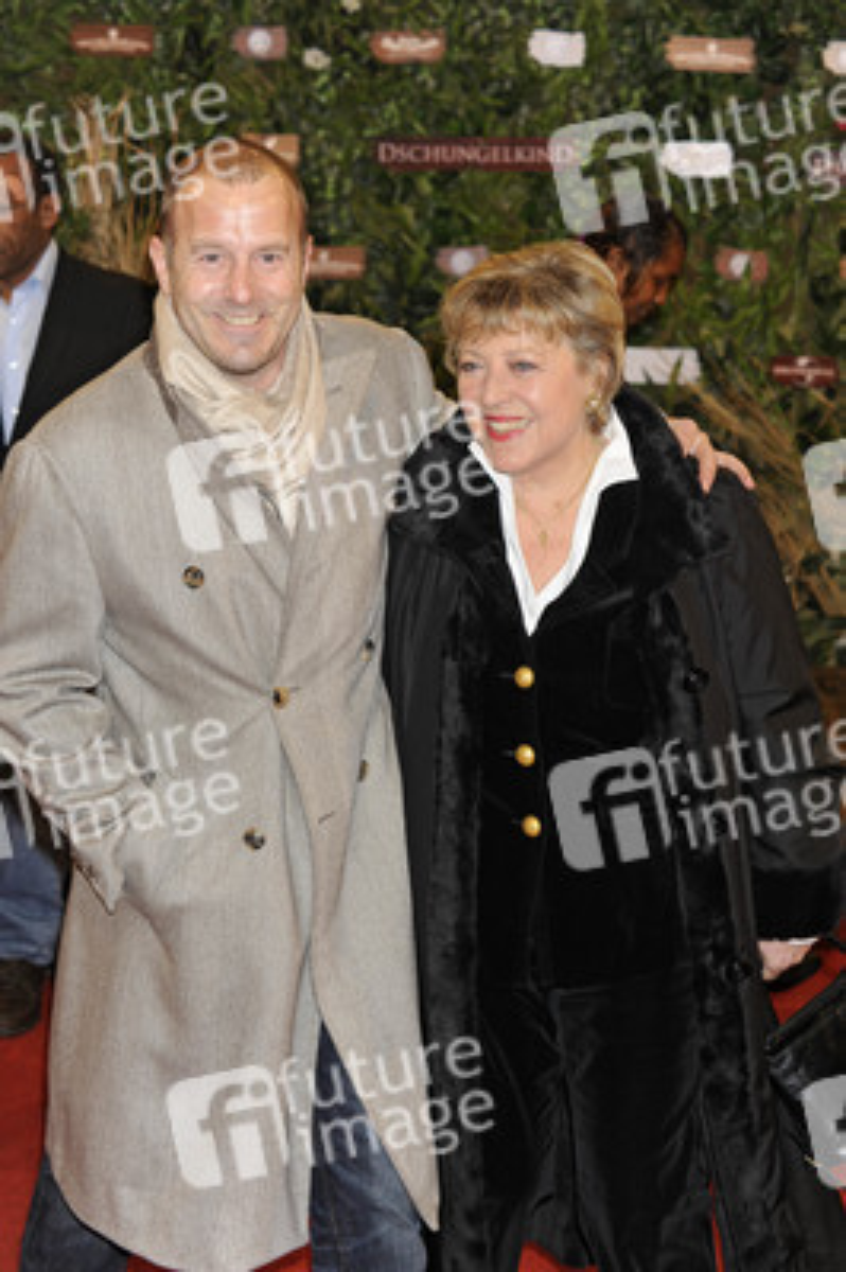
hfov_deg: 19.4
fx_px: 2472
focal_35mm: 70
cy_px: 636
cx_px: 423
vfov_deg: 28.9
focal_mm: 70
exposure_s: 1/200
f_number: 6.3
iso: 640
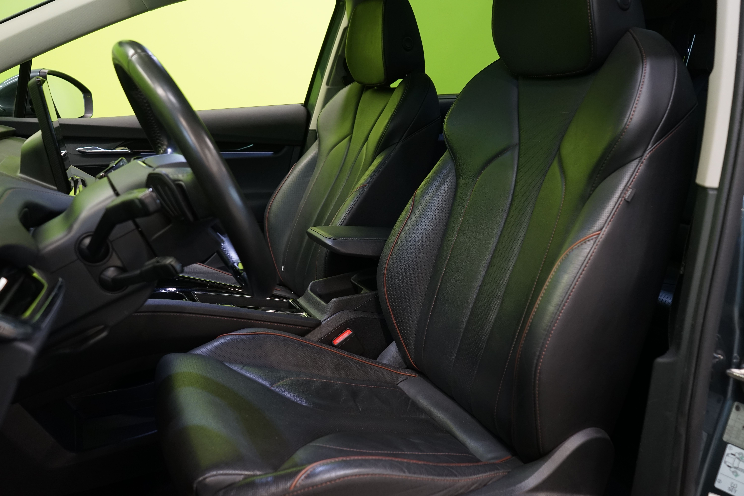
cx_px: 372
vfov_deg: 45.0
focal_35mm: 29
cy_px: 248
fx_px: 599
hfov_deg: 63.7
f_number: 5
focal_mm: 29
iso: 1000
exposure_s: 1/20
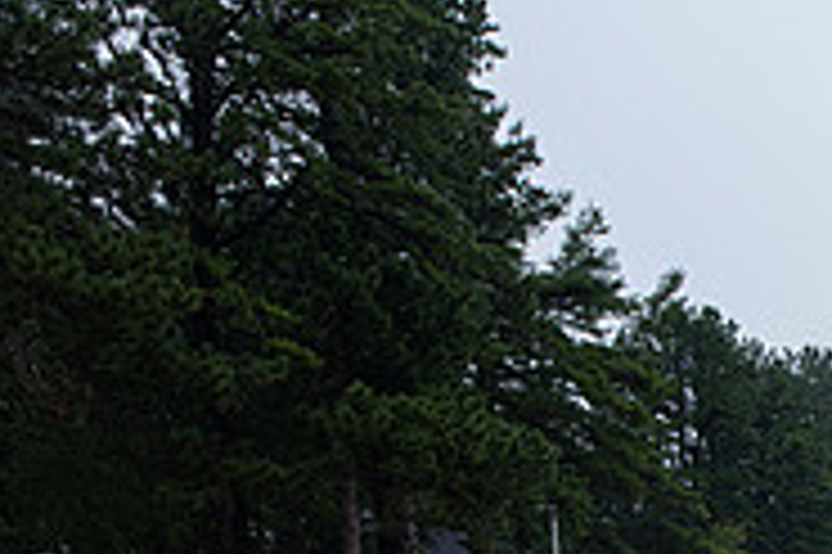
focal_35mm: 44
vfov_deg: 24.8
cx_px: 1201
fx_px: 1016
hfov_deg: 29.8
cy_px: 786
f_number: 4
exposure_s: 1/800
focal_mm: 14
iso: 400
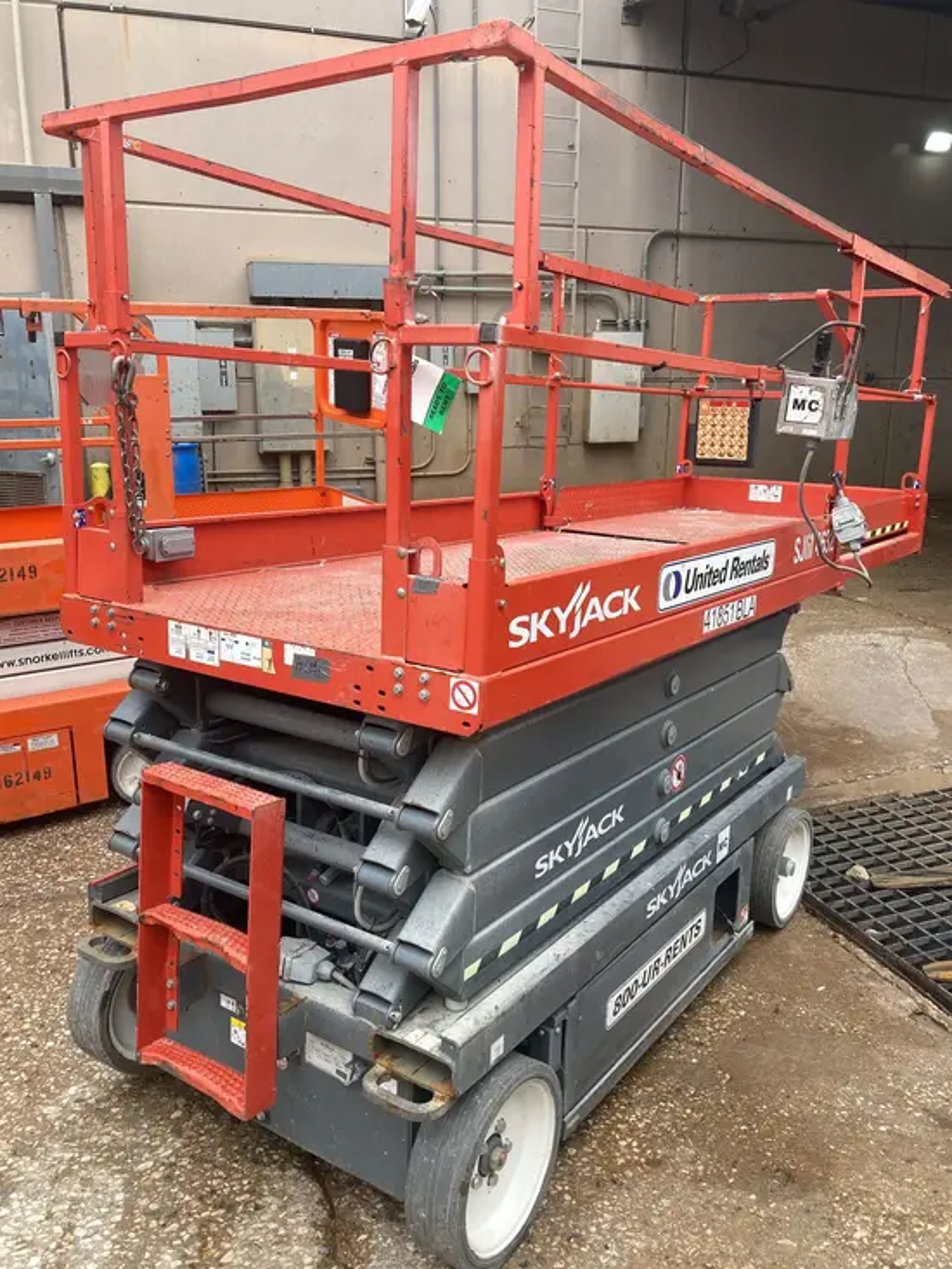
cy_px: 634
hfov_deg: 49.8
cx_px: 476
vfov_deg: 63.4
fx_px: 1026
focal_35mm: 28
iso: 20
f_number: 1.8
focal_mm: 3.99
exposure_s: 1/419
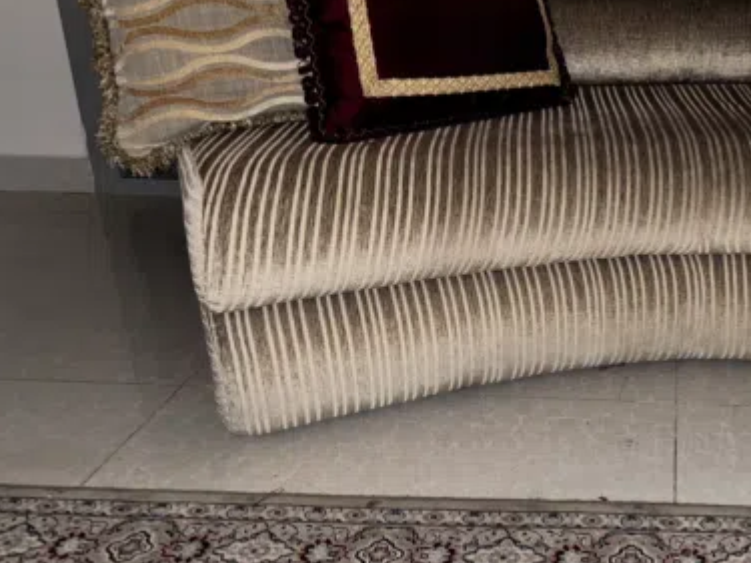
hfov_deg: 43.0
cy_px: 240
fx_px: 889
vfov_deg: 35.1
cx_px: 631
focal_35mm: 41
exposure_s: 1/4
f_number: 1.78
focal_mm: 6.76
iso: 100
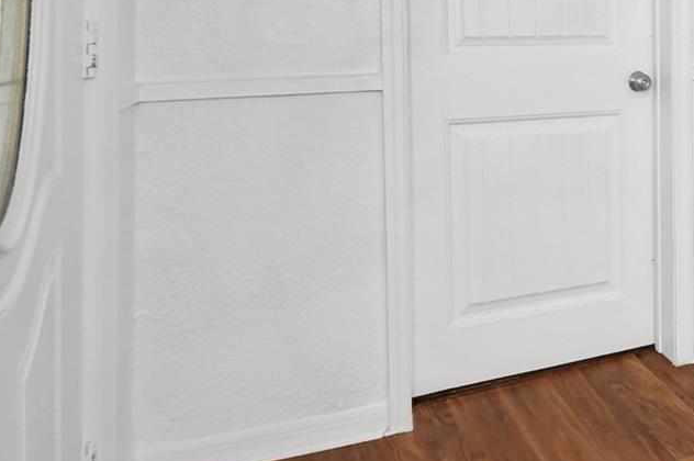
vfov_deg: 32.4
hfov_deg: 42.9
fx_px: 732
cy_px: 7
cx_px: 710
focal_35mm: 38
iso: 640
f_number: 9
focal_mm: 10
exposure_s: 1/60
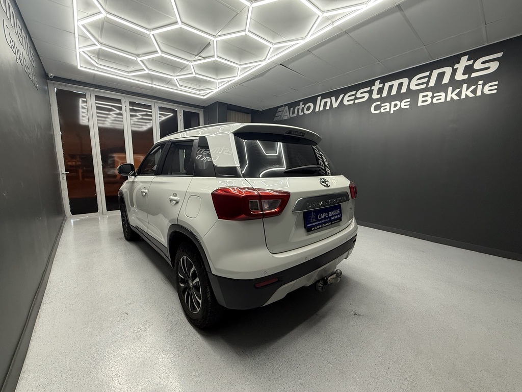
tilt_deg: -8.4
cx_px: 261
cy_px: 196
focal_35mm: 14
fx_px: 211
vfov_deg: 85.7
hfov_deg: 102.1
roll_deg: -0.5
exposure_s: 1/100
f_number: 2.2
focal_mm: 2.22
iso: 200
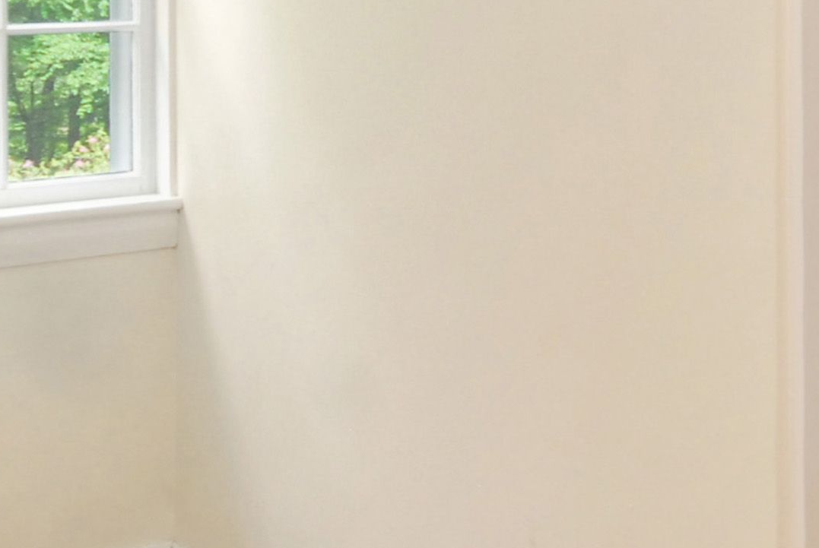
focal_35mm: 54
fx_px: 1230
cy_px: 116
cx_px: 575
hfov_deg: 36.3
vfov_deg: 24.8
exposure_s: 1/30
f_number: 5.6
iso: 800
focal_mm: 10
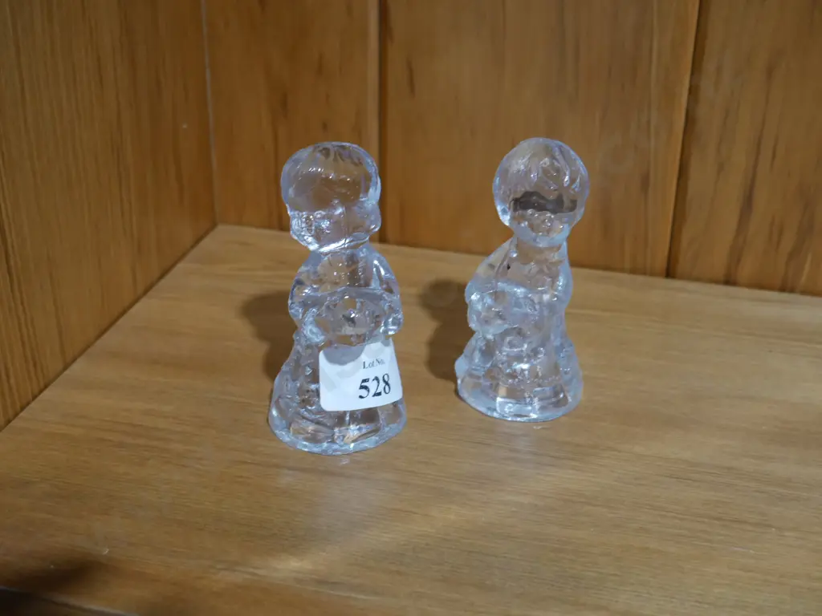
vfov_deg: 29.1
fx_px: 1187
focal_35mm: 50
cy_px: 308
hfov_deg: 38.2
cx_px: 411
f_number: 5.3
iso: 1250
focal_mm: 25
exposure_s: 1/60
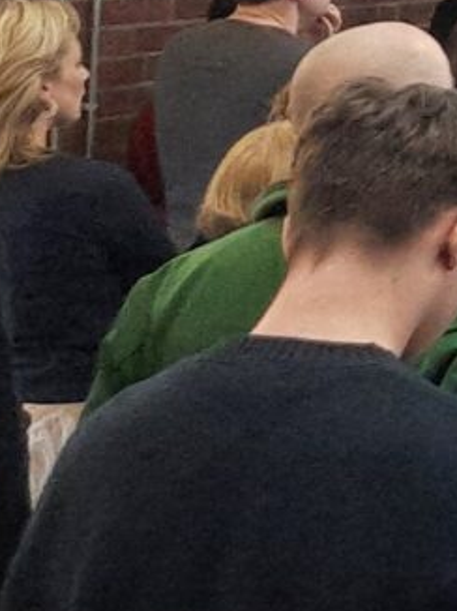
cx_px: 1768
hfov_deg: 7.4
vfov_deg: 12.9
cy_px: -28
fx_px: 2661
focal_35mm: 151
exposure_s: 1/50
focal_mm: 5.23
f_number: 1.8
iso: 400
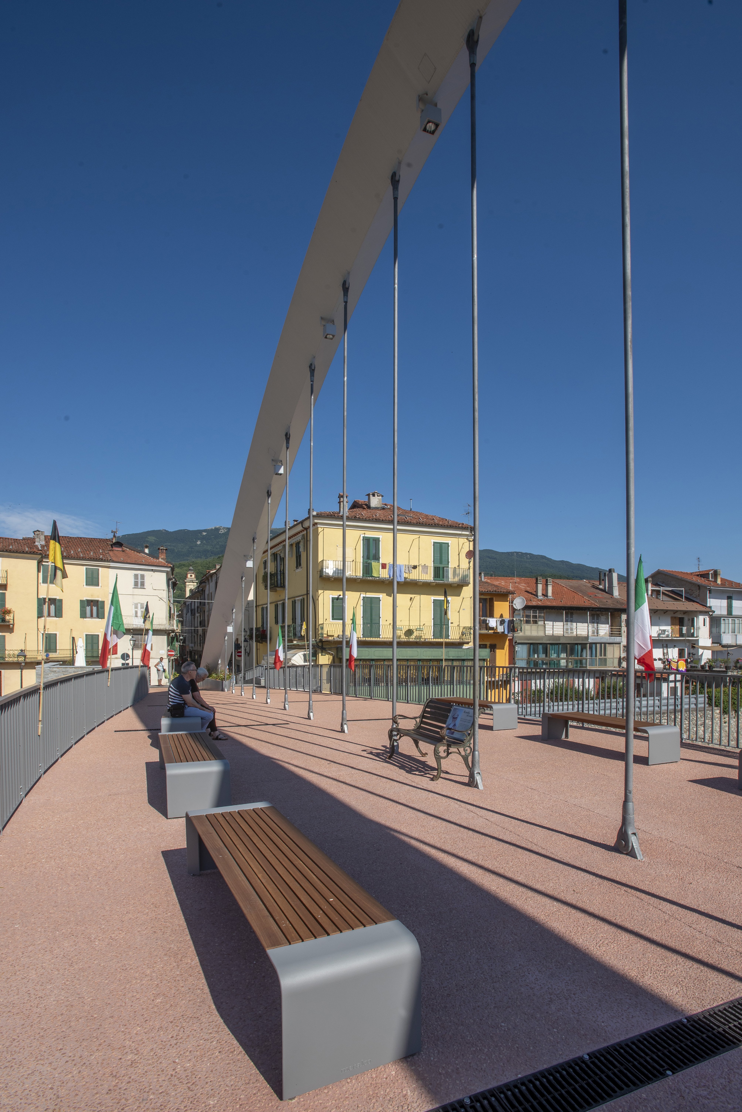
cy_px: 556
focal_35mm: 17
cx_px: 371
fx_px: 525
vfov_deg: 93.3
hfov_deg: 70.5
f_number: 14
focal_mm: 17
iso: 125
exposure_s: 1/160
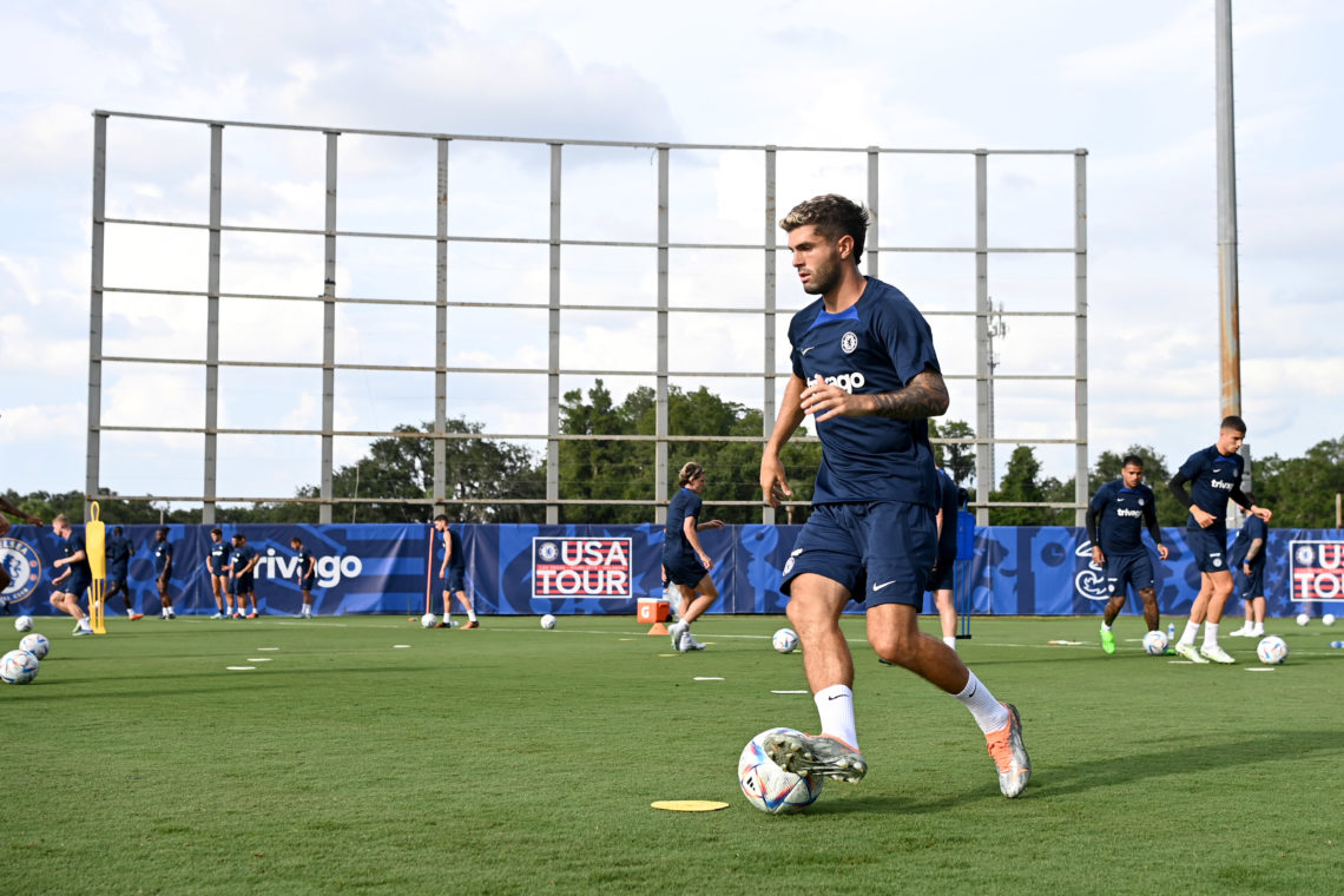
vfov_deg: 35.1
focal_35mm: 38
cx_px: 672
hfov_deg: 50.7
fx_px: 1419
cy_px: 448
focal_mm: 38
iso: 200
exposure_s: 1/1000
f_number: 5.6
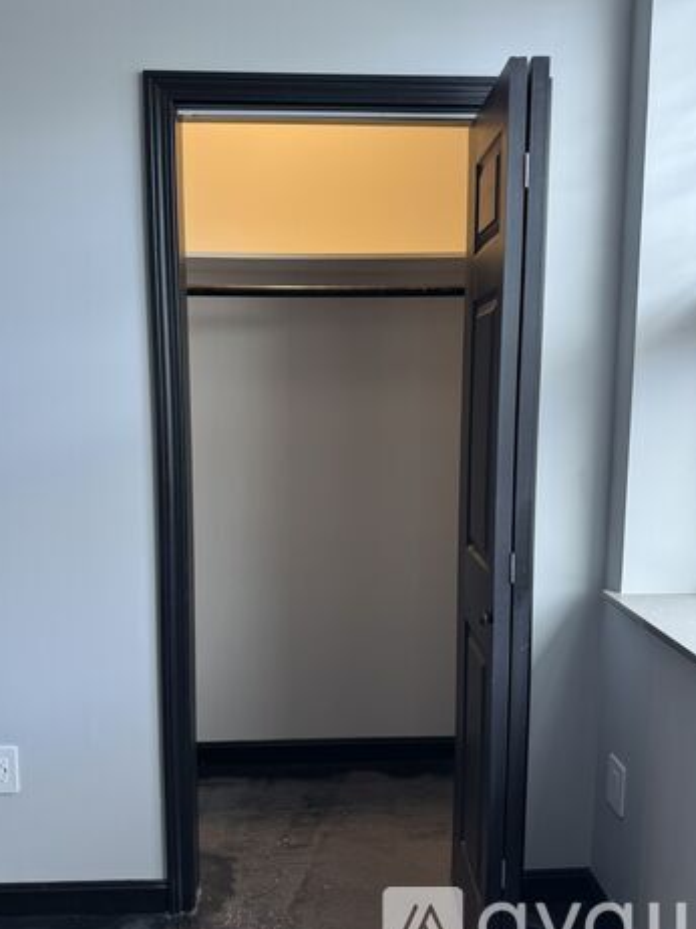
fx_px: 698
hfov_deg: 53.0
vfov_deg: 67.3
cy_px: 464
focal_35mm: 26
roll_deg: +0.5
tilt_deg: -7.6
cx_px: 331
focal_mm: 6.76
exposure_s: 1/60
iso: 125
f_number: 1.78
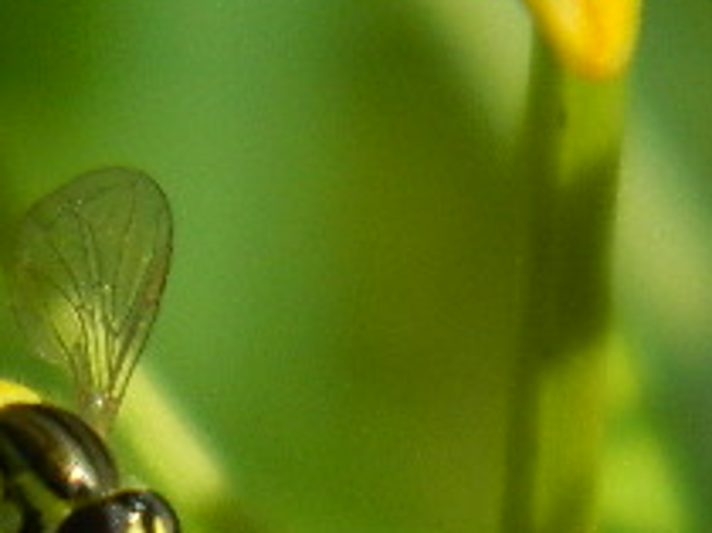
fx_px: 17751
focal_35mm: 864
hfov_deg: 2.3
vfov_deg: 1.7
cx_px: 81
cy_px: 547
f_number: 5.1
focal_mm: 31.8
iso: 110
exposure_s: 1/500
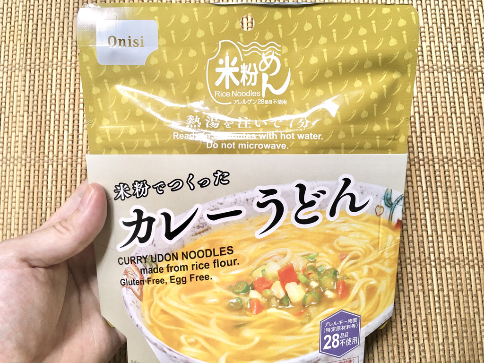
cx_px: 242
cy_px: 182
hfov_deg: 61.7
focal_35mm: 29
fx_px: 405
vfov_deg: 48.2
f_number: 2.2
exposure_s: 1/30
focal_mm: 4.15
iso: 80
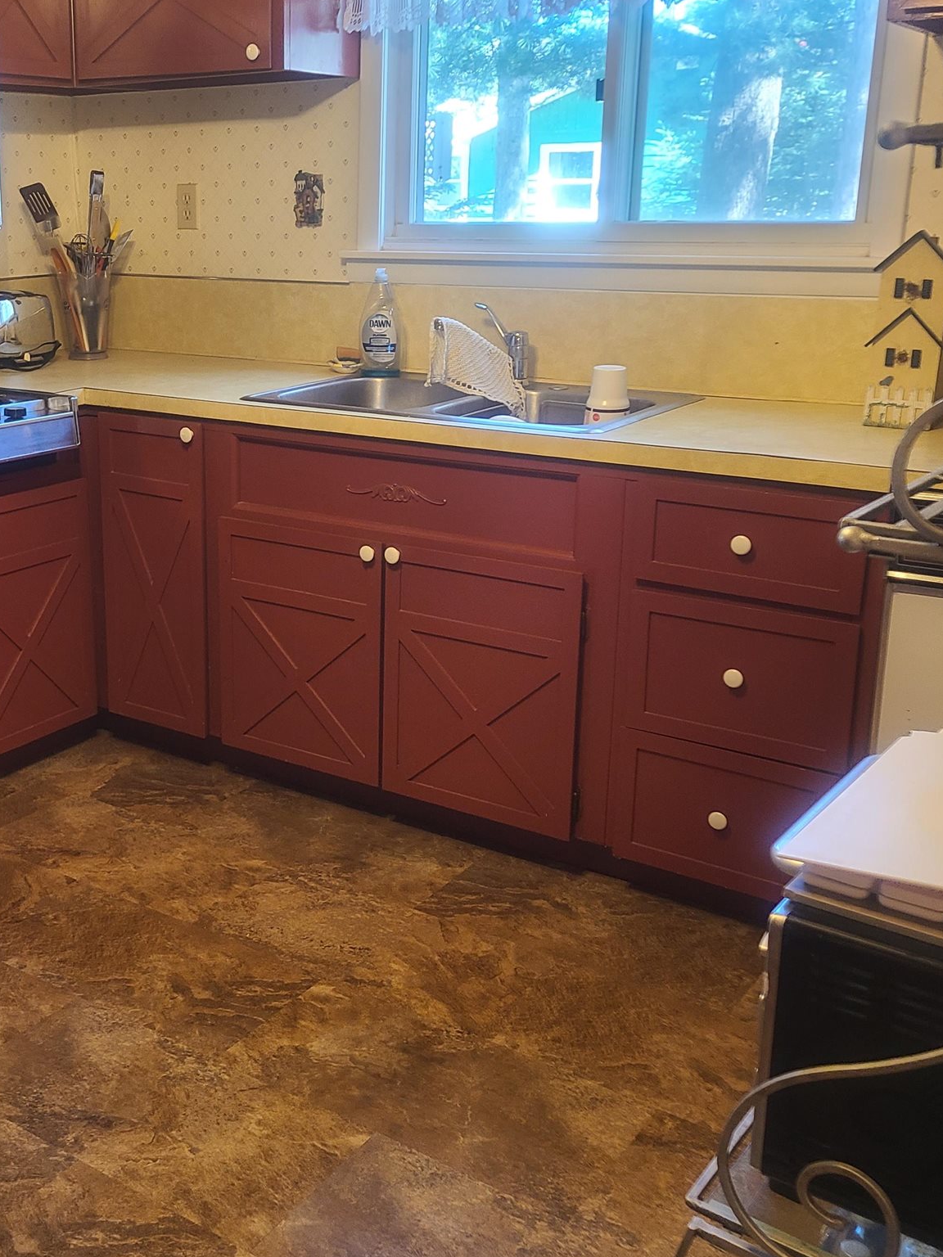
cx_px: 254
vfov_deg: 47.9
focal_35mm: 39
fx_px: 1417
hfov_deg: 36.1
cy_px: 609
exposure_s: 1/40
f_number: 1.8
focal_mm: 5.4
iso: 200
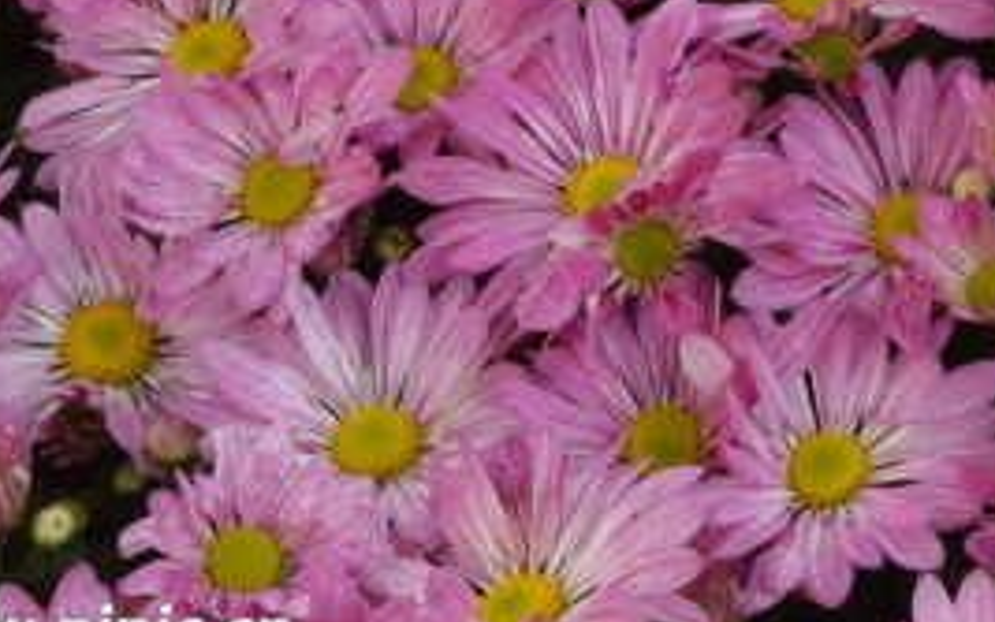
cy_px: -572
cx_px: 1412
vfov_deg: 7.2
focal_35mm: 176
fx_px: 4774
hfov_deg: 11.5
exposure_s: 1/250
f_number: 18
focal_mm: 30
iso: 2000
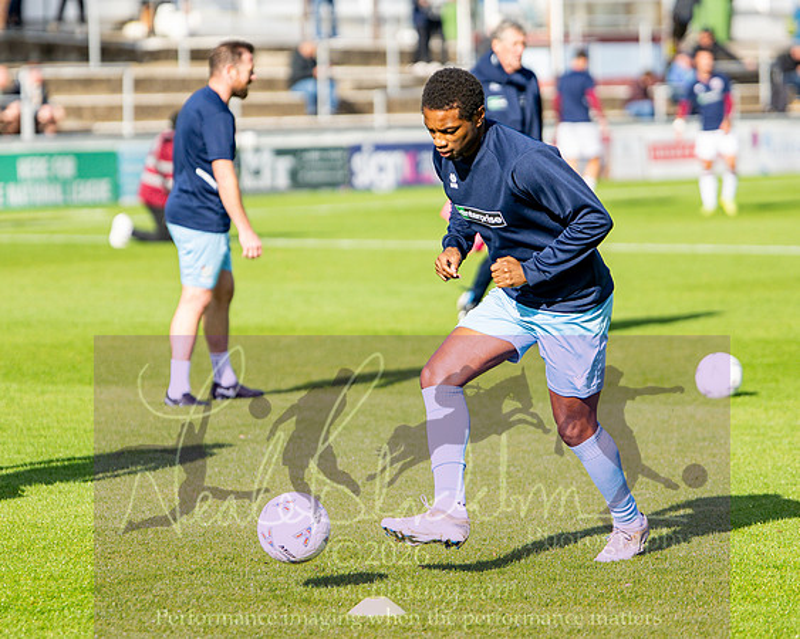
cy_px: 249
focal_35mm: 204
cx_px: 404
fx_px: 4832
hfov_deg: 9.5
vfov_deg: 7.6
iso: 100
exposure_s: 1/5000
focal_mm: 85
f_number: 1.4
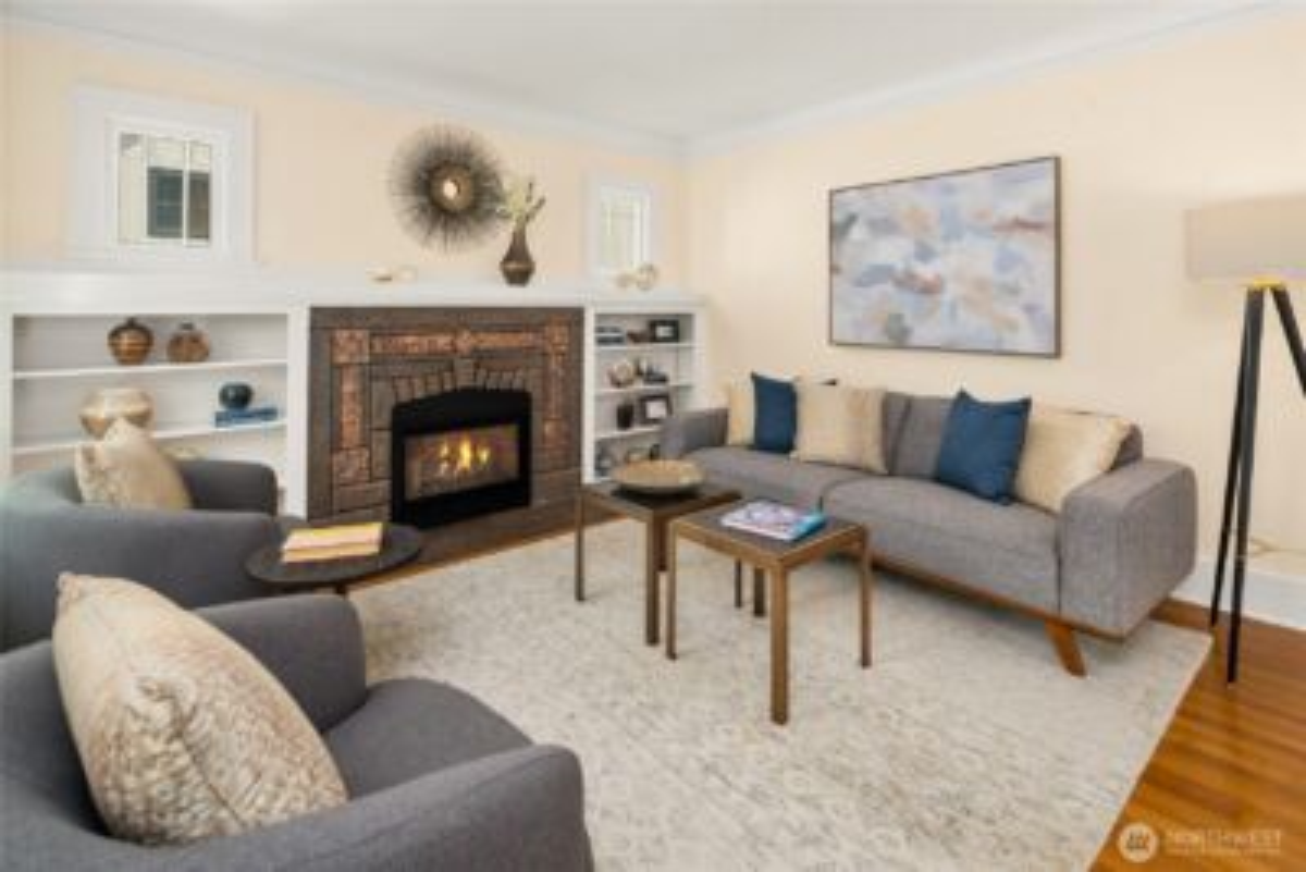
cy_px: 436
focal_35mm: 17
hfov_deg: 93.3
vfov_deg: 70.5
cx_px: 653
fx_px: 617
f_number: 8
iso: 200
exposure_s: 1/2.5
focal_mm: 17
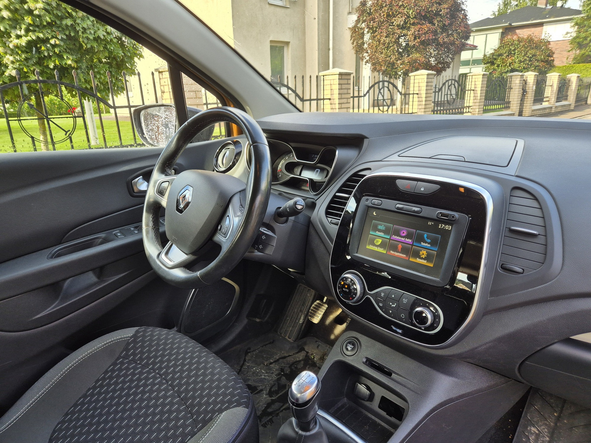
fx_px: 393
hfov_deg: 73.9
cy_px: 222
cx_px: 296
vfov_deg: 58.9
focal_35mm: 23
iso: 50
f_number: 1.8
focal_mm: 5.4
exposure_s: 1/180
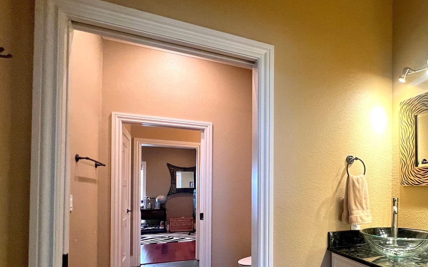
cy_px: 191
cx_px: 297
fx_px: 245
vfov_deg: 55.2
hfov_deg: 78.6
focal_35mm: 21
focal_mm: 1.57
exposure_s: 1/60
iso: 320
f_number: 1.8
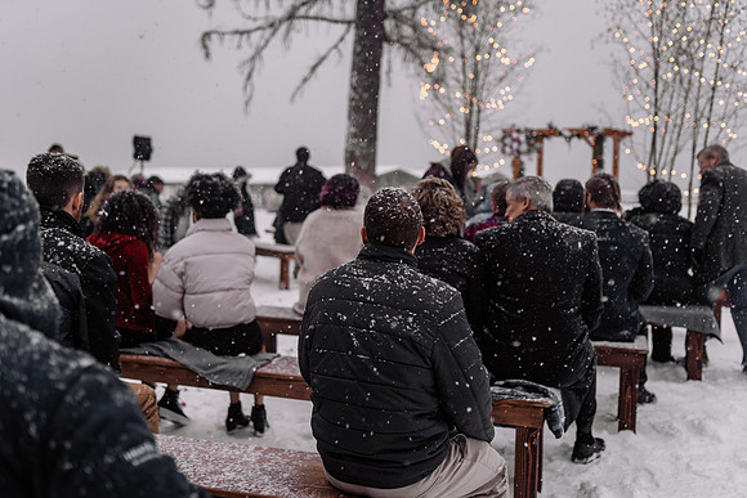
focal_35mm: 35
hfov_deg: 54.4
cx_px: 374
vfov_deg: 37.9
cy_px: 249
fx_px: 726
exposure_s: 1/250
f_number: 2
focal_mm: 35
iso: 200
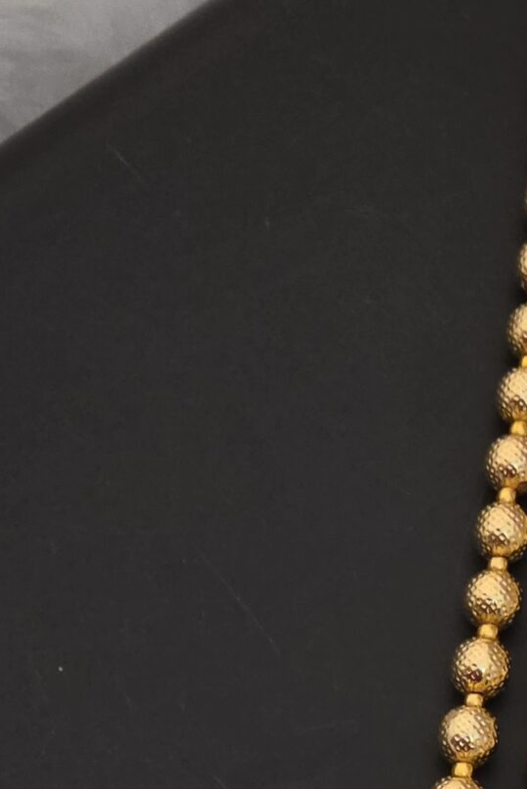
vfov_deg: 8.9
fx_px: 4980
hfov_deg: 6.0
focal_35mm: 227
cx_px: 750
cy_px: 1096
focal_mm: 7
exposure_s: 1/100
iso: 250
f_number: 2.4
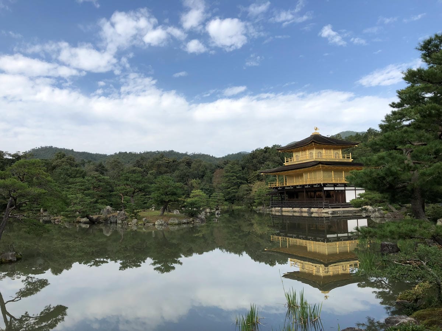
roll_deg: +1.0
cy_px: 166
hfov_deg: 61.7
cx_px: 221
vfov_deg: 48.2
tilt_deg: +4.8
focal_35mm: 29
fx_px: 370
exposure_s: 1/1715
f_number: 1.8
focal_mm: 3.99
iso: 20
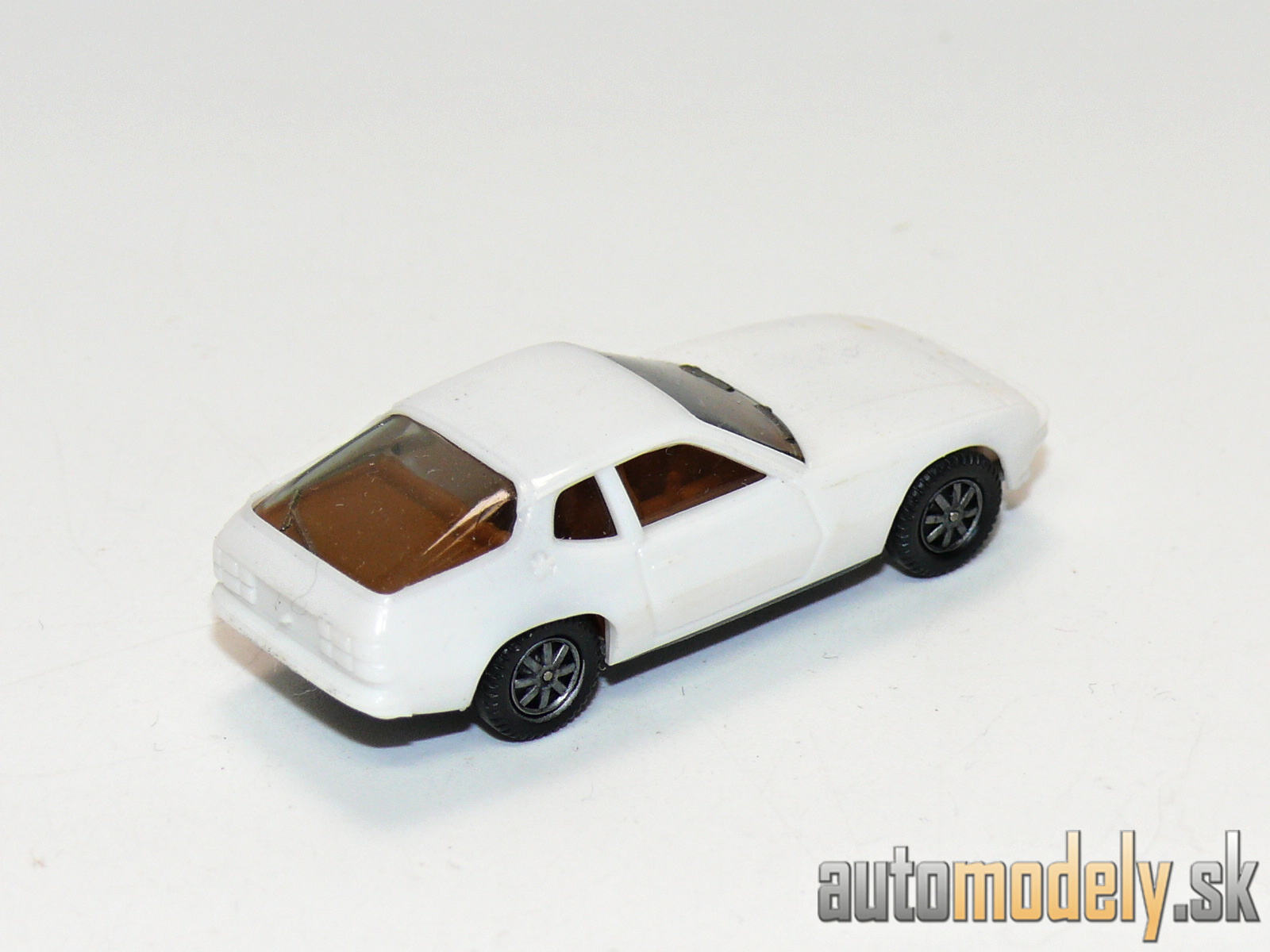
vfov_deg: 10.4
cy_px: 476
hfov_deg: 13.8
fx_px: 5246
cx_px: 635
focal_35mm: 143
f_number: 4
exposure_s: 1/30
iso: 100
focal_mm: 16.9
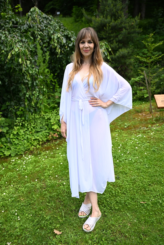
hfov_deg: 41.7
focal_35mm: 32
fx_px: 215
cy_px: 122
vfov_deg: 59.5
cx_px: 82
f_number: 2.8
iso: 2500
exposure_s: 1/8000
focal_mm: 31.5
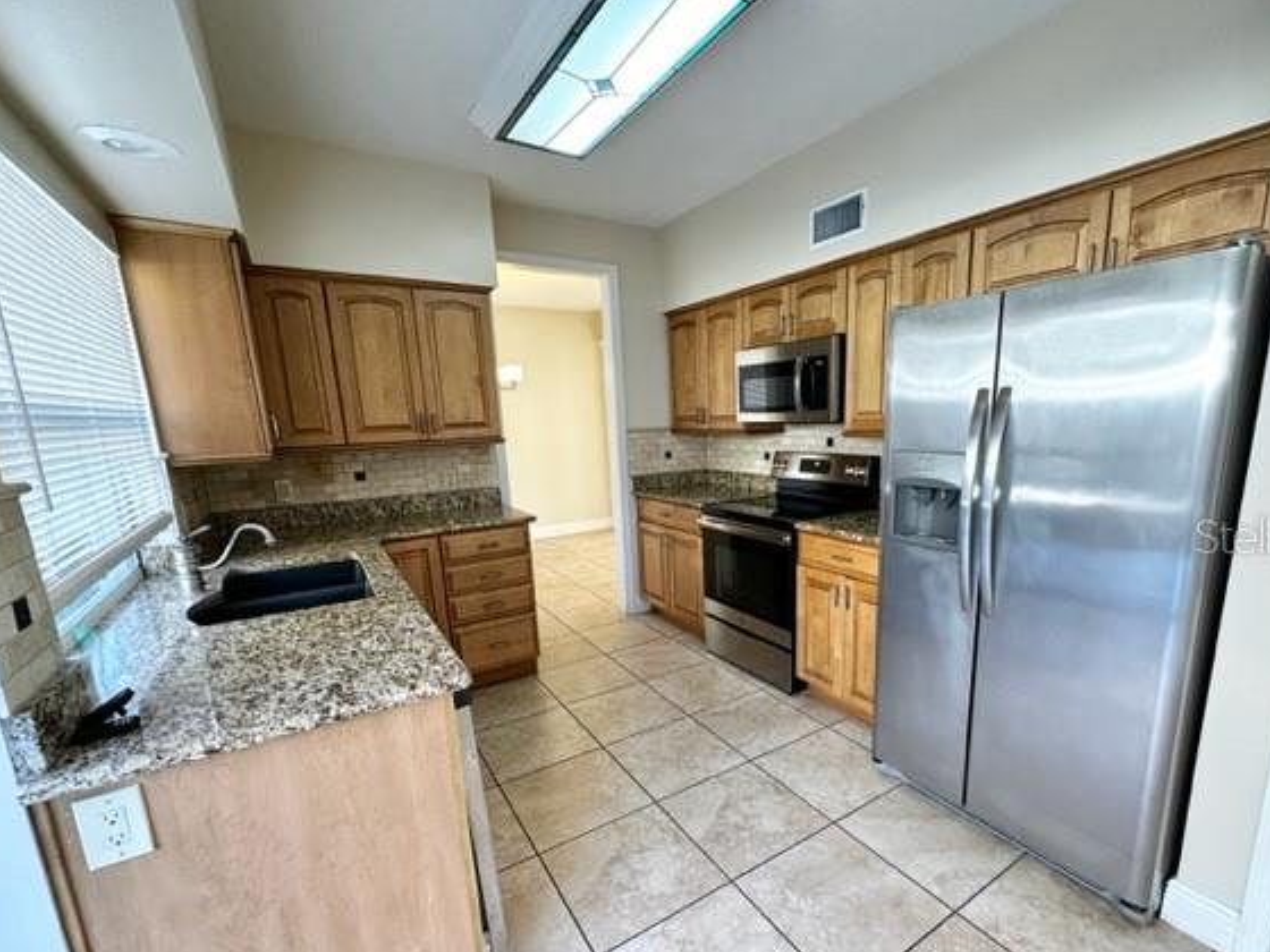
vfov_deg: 77.8
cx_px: 683
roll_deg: +1.5
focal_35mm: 16
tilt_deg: -11.6
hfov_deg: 94.3
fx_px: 587
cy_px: 535
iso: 200
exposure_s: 1/120
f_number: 2.2
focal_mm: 2.22
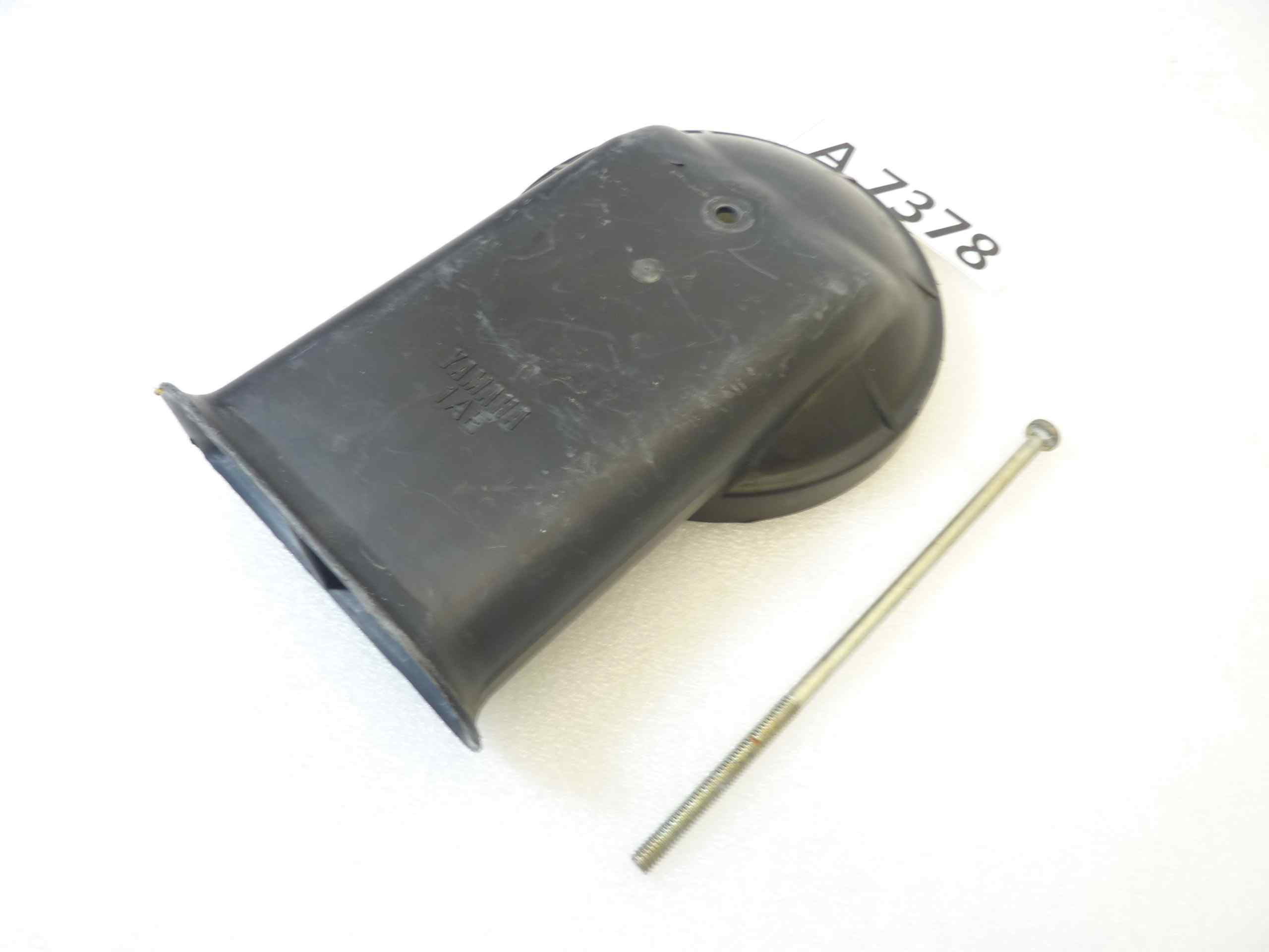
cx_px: 634
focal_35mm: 25
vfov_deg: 54.9
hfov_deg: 69.4
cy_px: 476
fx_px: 916
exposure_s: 1/15
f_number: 3.3
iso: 80
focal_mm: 4.1
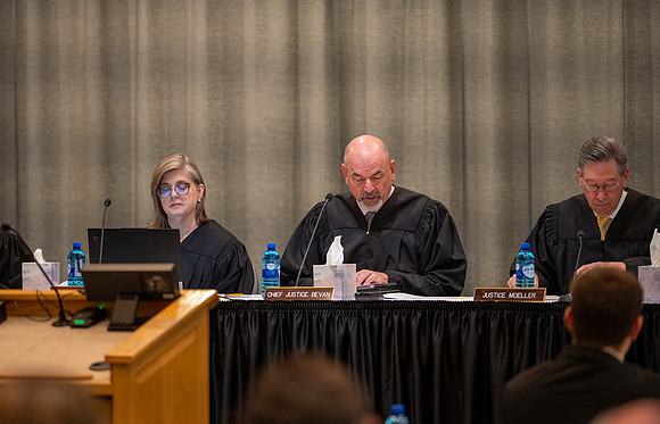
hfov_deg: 9.3
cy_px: 212
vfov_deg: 6.0
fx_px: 4043
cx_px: 296
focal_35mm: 223
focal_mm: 200
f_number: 2.8
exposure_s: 1/200
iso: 1600
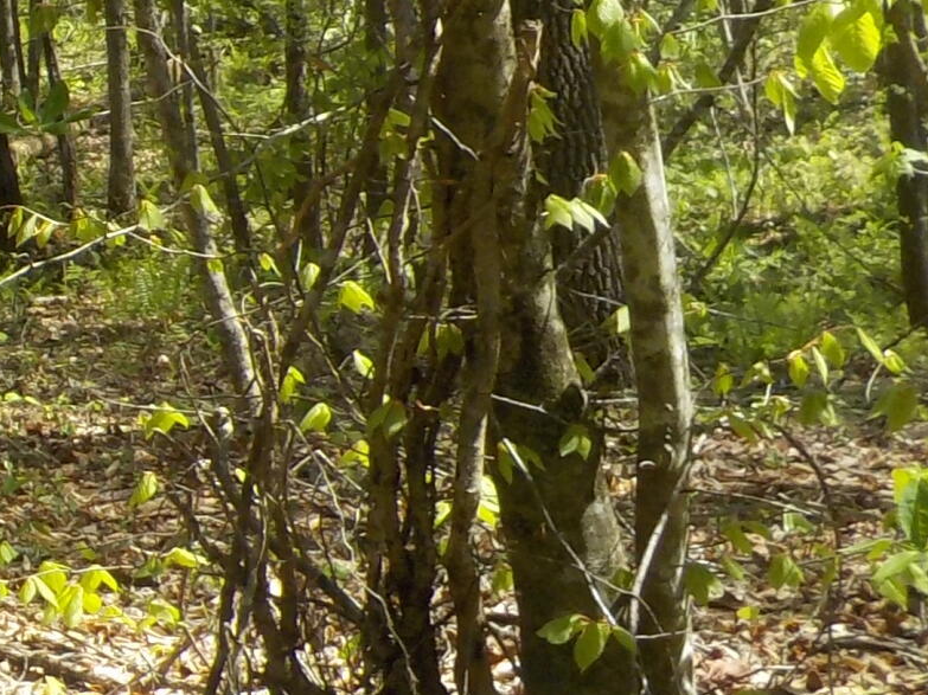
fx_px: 3082
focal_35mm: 115
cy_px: 224
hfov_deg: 15.7
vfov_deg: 12.9
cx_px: -479
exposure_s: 1/400
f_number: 3.3
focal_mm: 4.1
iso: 125
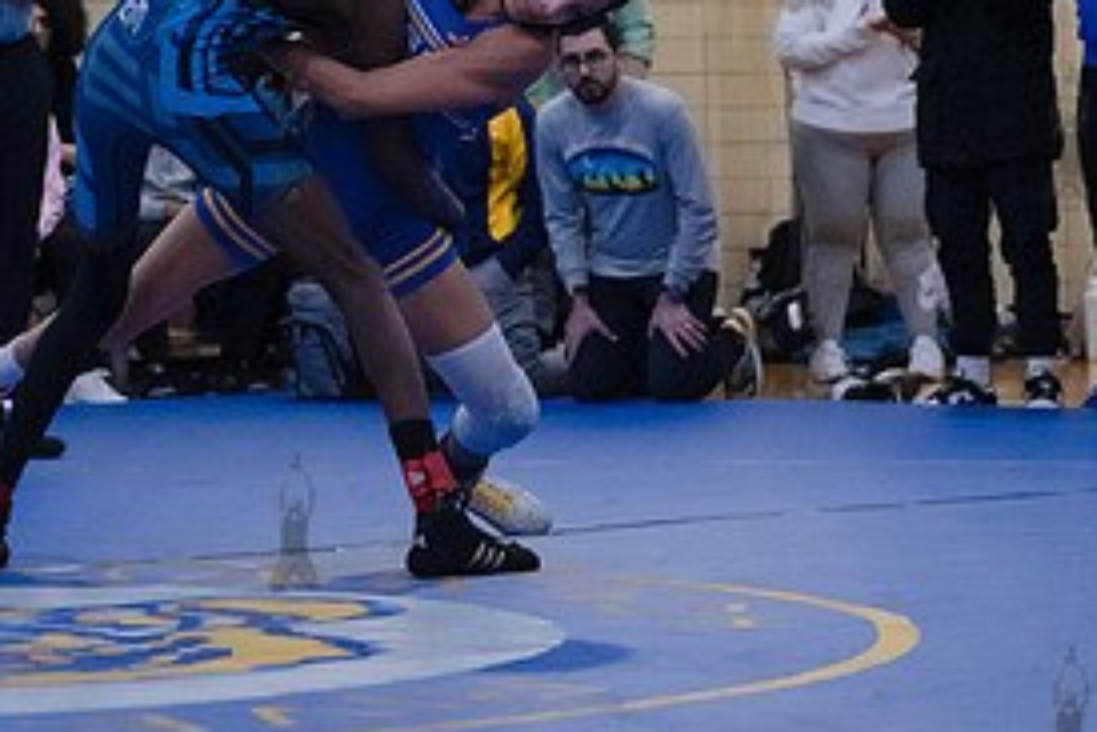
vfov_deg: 7.8
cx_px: 175
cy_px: 84
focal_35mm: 176
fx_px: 5366
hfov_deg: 11.6
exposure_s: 1/400
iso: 6400
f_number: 3.2
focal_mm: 70
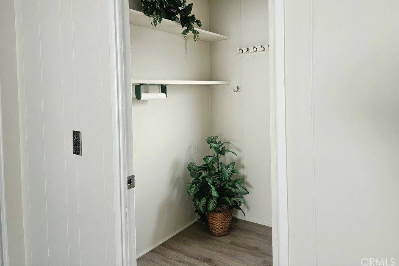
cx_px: 211
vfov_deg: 49.2
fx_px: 288
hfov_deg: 69.3
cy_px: 105
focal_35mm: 26
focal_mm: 6.3
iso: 200
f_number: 1.7
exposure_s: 1/182
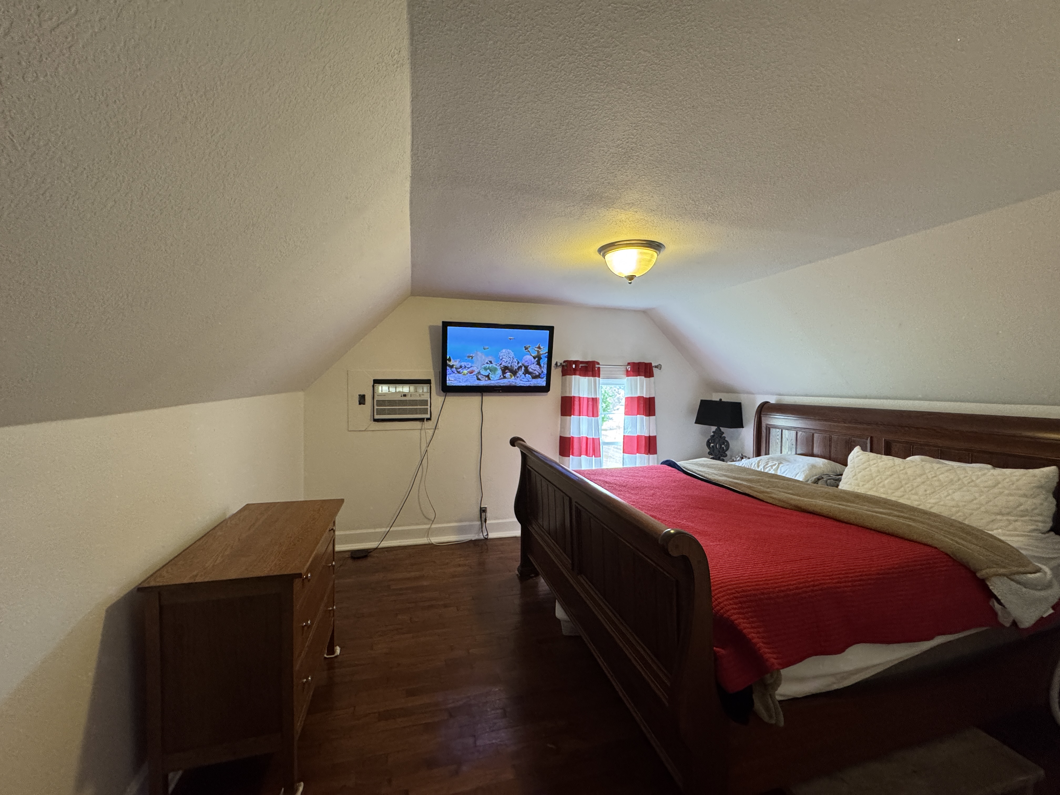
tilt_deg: -2.0
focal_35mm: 14
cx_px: 530
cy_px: 398
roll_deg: -0.3
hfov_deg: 102.1
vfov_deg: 85.7
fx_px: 429
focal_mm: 2.22
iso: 400
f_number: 2.2
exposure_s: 1/60
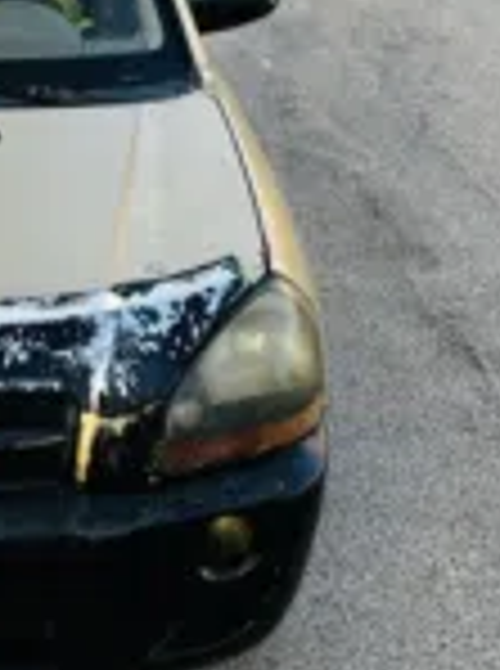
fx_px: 1354
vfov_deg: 26.3
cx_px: -77
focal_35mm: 70
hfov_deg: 19.8
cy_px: -9
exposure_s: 1/318
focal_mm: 5.7
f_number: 1.5
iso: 50
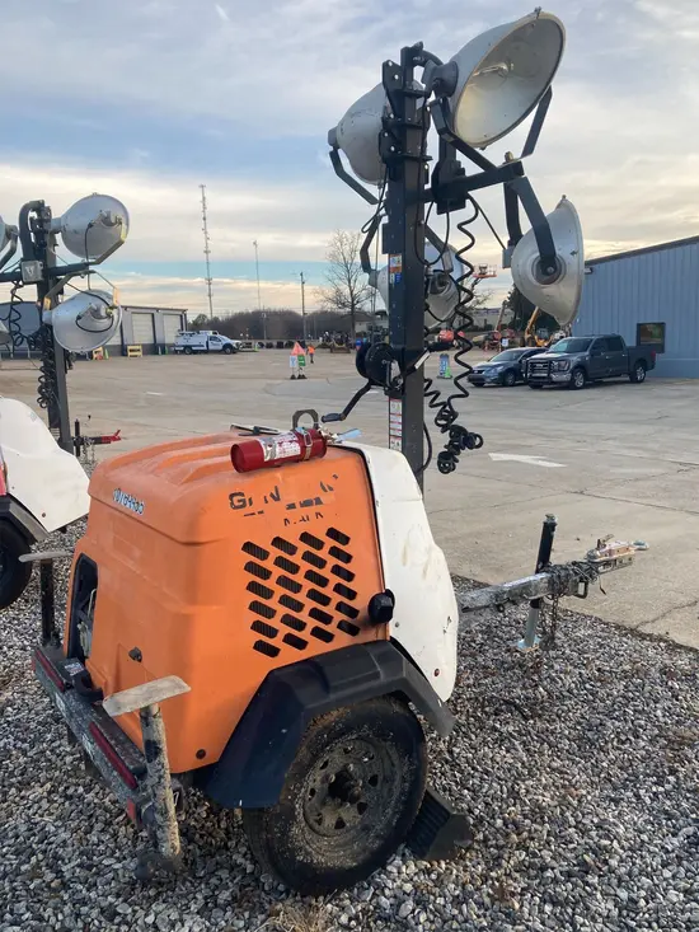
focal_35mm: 28
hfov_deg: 49.8
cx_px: 350
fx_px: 754
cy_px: 466
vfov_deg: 63.4
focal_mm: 3.99
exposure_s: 1/333
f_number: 1.8
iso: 20
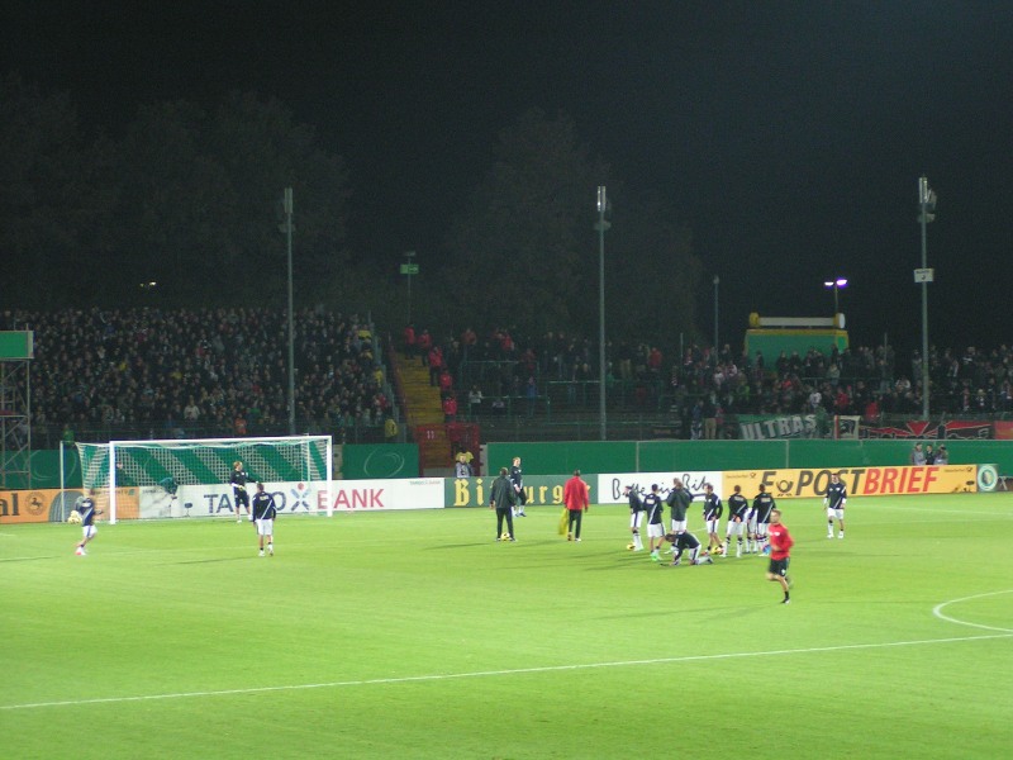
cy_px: 380
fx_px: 3658
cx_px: 506
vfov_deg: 11.9
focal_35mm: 125
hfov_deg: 15.8
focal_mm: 19.1
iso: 200
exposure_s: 1/30
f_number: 3.5
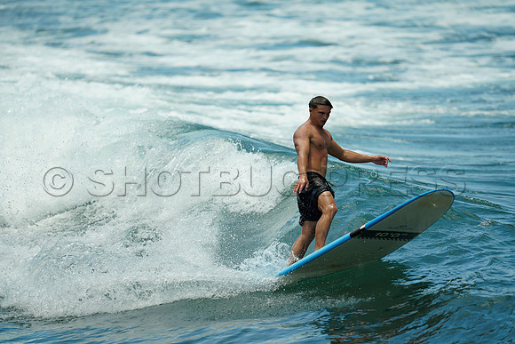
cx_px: 258
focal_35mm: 400
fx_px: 5723
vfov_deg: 3.4
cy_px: 172
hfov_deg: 5.2
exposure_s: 1/1250
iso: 160
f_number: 2.8
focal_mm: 400
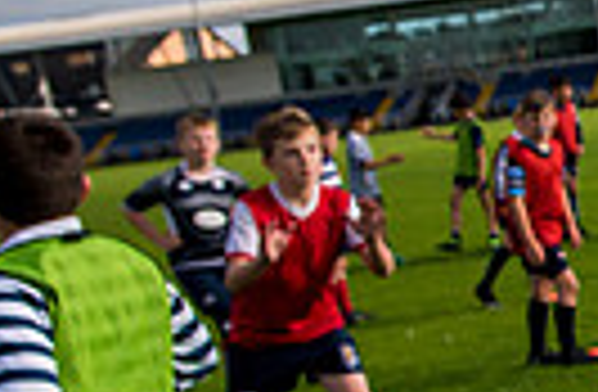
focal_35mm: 91
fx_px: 1503
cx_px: 1150
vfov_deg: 14.8
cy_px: 256
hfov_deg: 17.3
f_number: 4
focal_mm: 20
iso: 250
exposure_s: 1/1250
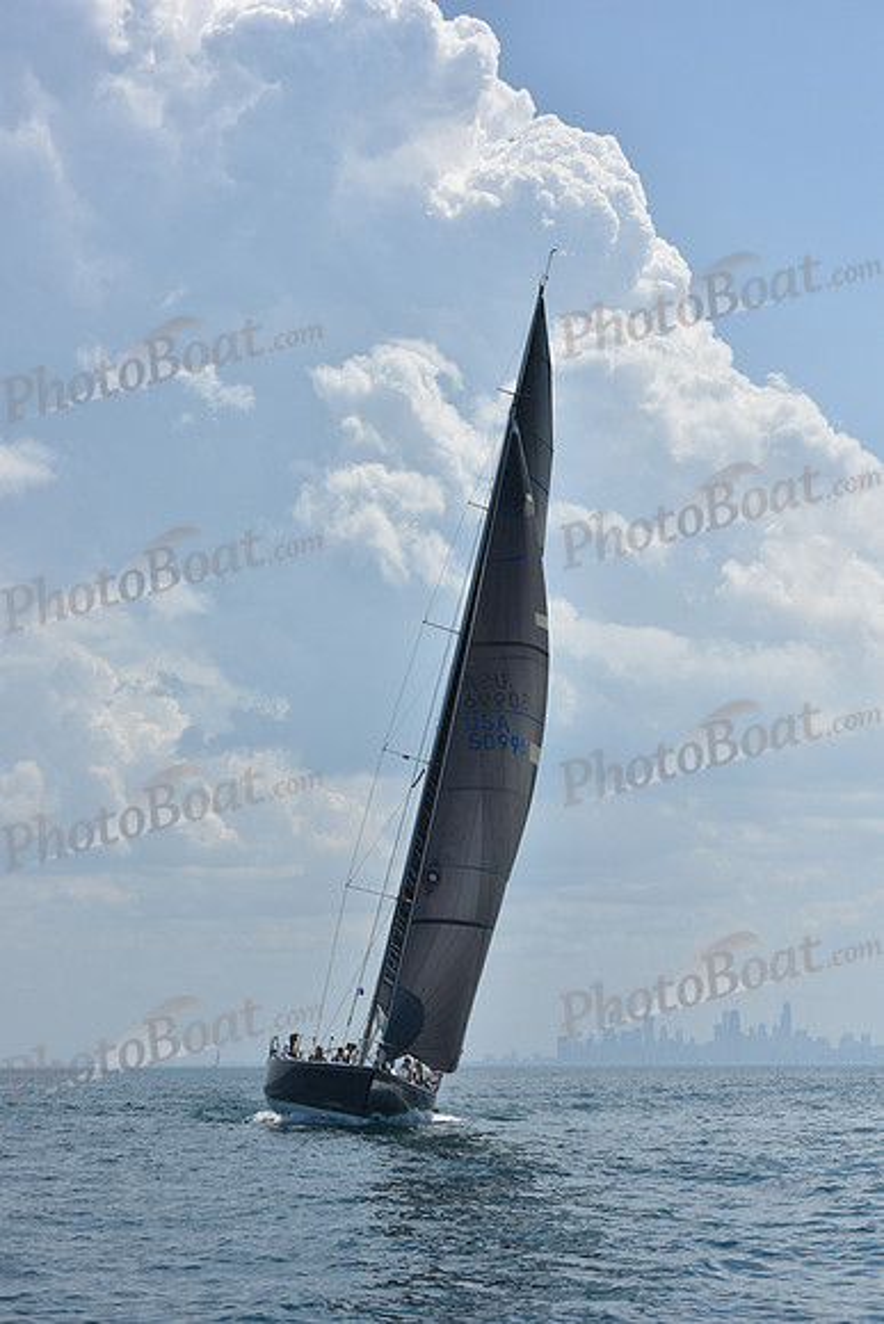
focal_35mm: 82
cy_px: 662
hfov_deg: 16.7
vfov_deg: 24.8
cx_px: 442
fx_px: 3018
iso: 250
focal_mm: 82
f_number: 9
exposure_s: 1/1250
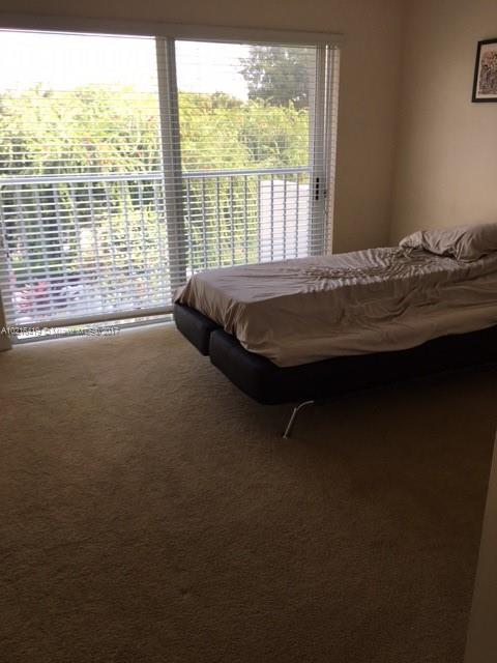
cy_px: 332
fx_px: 555
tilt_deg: -17.8
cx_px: 248
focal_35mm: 29
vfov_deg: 61.7
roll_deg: +0.8
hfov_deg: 48.2
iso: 25
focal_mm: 4.15
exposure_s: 1/116
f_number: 2.2
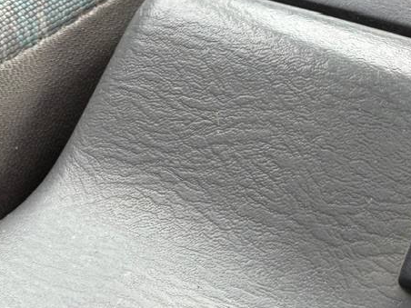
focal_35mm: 68
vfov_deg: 21.6
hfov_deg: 27.5
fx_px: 807
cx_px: 372
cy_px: 195
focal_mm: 2.22
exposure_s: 1/121
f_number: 2.2
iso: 64
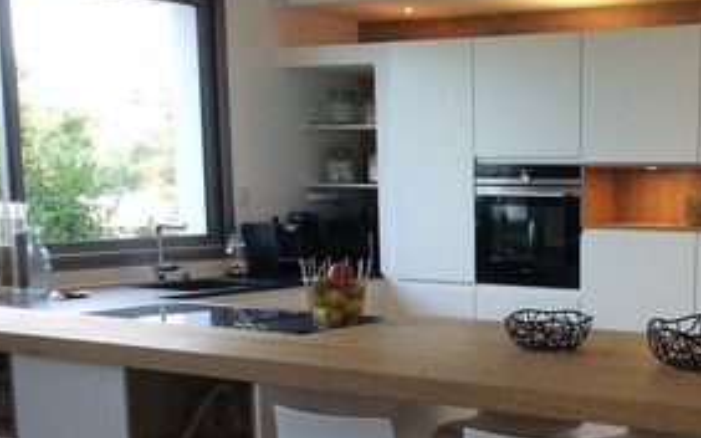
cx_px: 582
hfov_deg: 32.9
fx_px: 1146
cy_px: 352
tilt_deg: -9.5
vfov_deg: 21.3
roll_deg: -0.1
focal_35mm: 60
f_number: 2.4
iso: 50
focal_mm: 3.3
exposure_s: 1/100
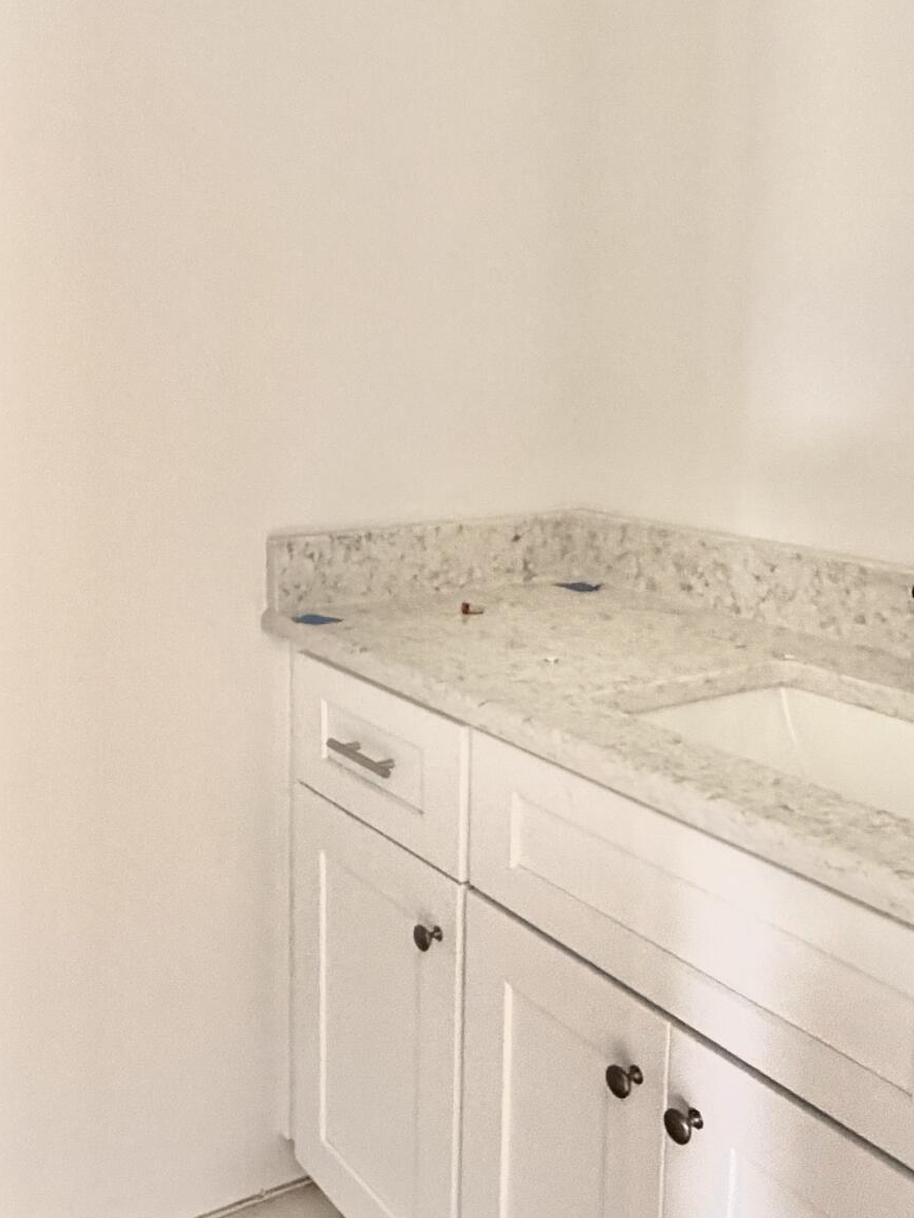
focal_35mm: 36
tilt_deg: -7.4
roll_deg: +0.0
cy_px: 497
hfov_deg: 38.9
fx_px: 1268
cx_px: 266
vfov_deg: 51.1
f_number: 2.2
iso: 800
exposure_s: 1/60
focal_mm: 2.22
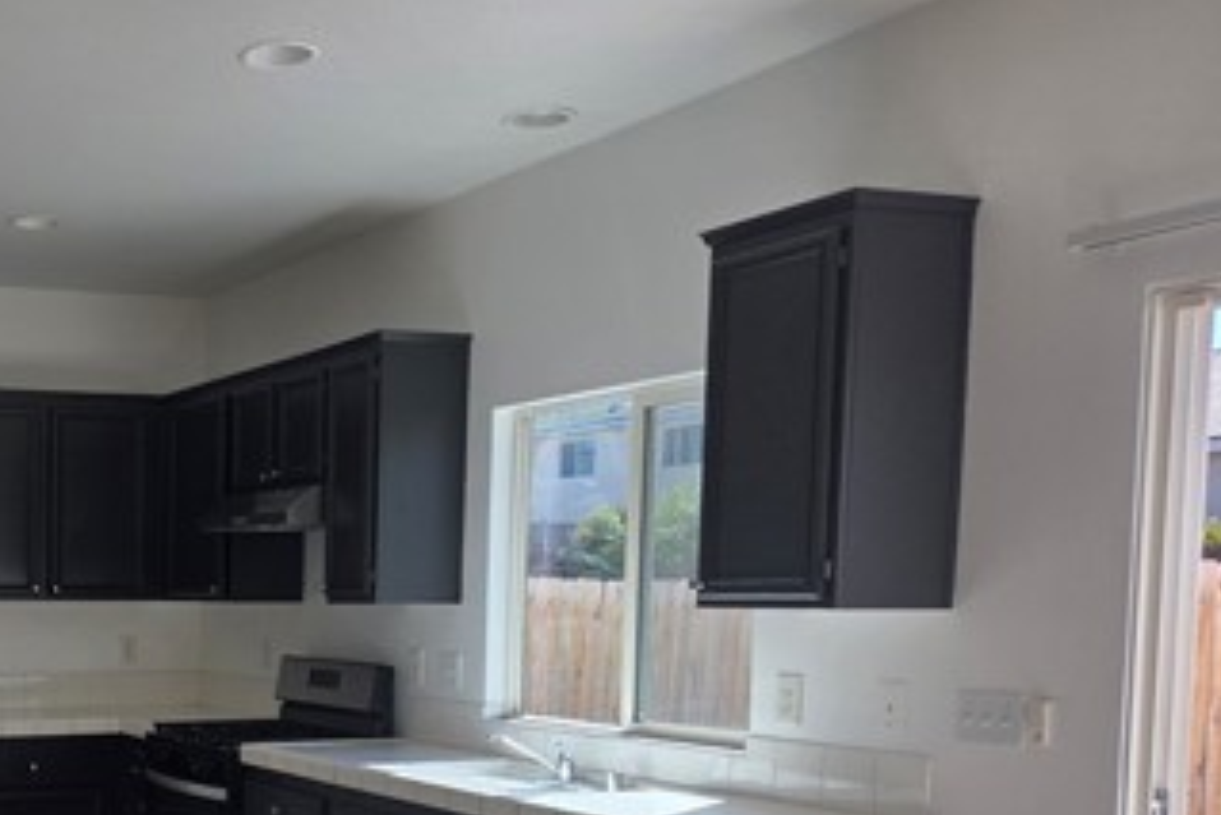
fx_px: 1629
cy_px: 727
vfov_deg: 27.2
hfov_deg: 37.2
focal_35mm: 48
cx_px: 27
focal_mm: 5.4
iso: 80
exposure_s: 1/1449
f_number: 1.8
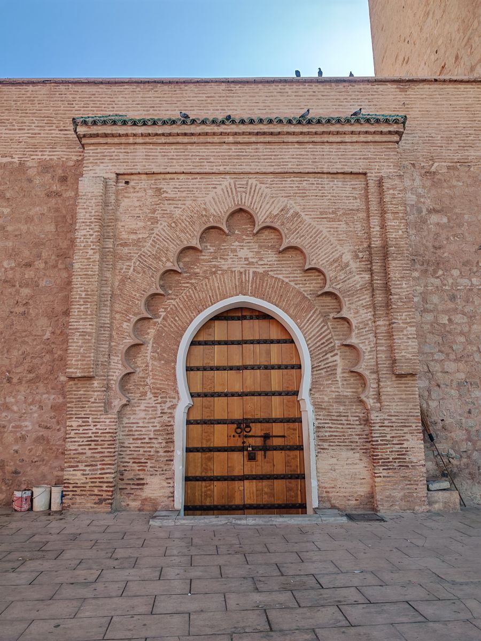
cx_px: 240
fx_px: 445
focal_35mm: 24
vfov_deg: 71.6
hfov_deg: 56.8
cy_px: 320
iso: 100
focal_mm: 6.83
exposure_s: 1/4500
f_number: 2
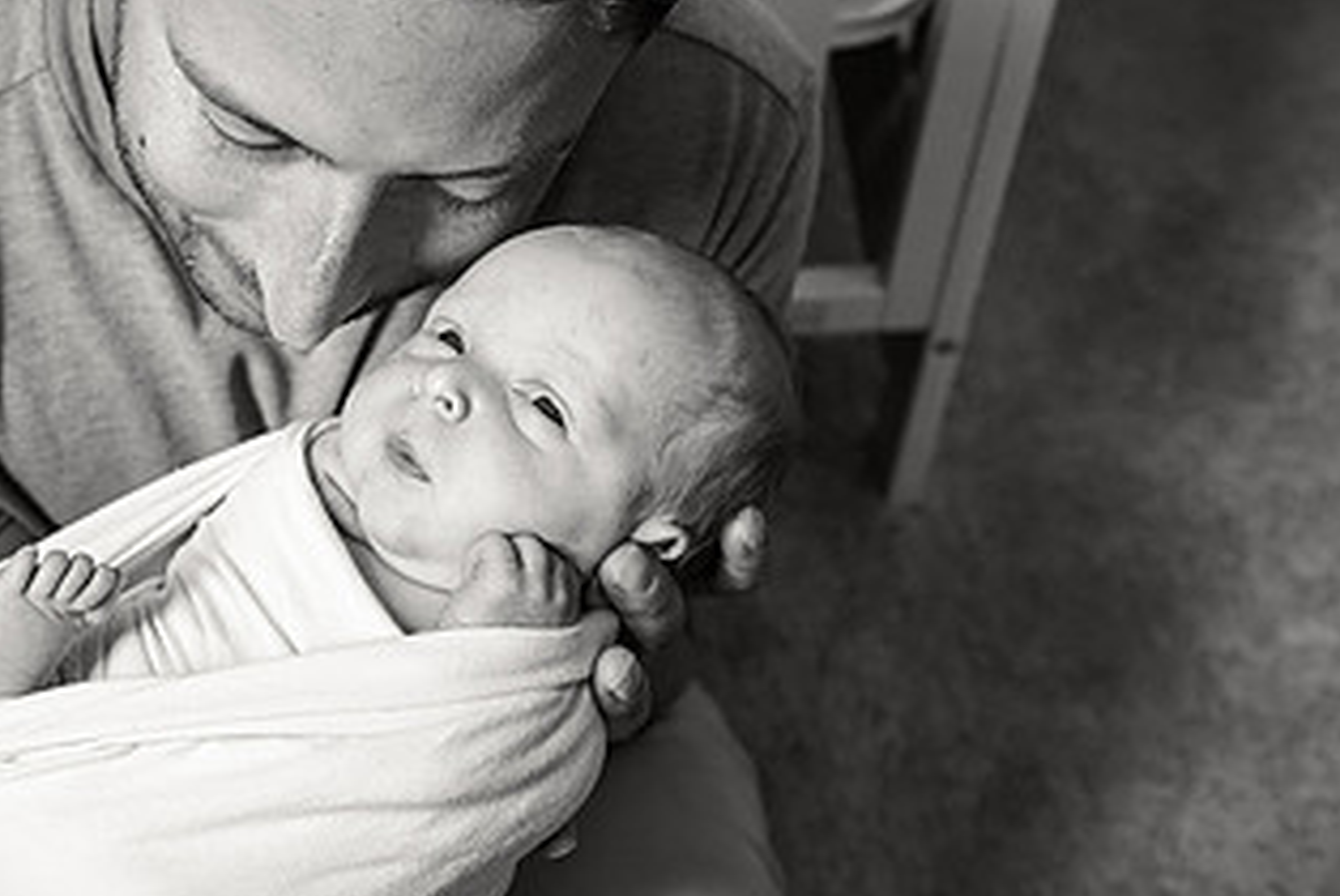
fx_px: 2273
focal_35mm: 61
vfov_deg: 22.3
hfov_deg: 31.9
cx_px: 243
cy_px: 390
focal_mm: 32
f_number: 4
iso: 2000
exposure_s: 1/200
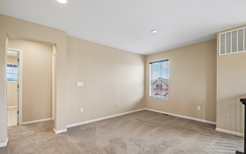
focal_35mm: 16
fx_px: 107
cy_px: 85
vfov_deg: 71.0
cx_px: 125
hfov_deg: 97.8
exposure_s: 1/10
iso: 400
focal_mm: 10
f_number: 8
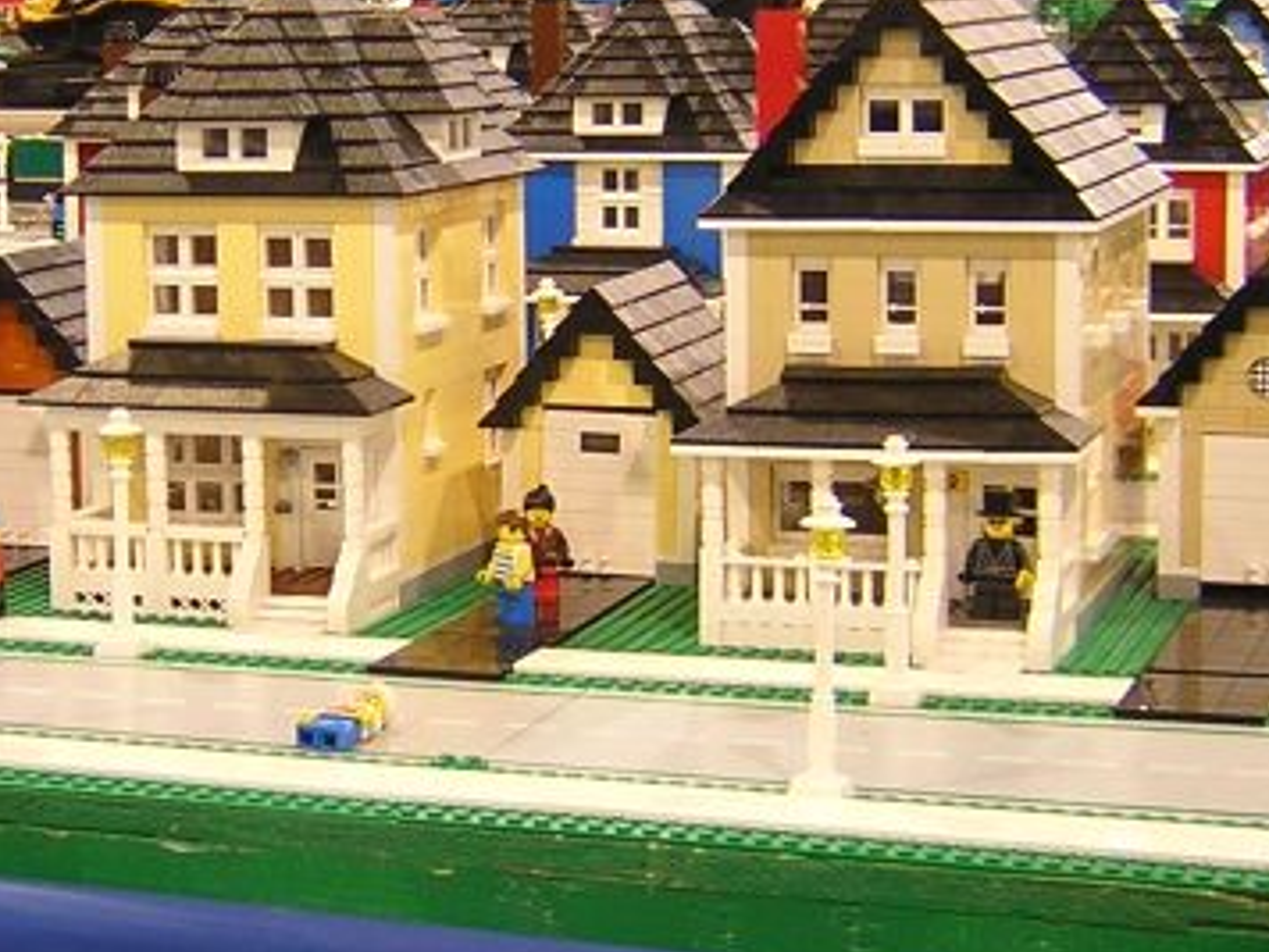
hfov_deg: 21.6
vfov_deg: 16.4
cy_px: 285
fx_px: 3299
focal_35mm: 90
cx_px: 328
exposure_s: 1/5.9
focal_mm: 5.2
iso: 100
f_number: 2.7
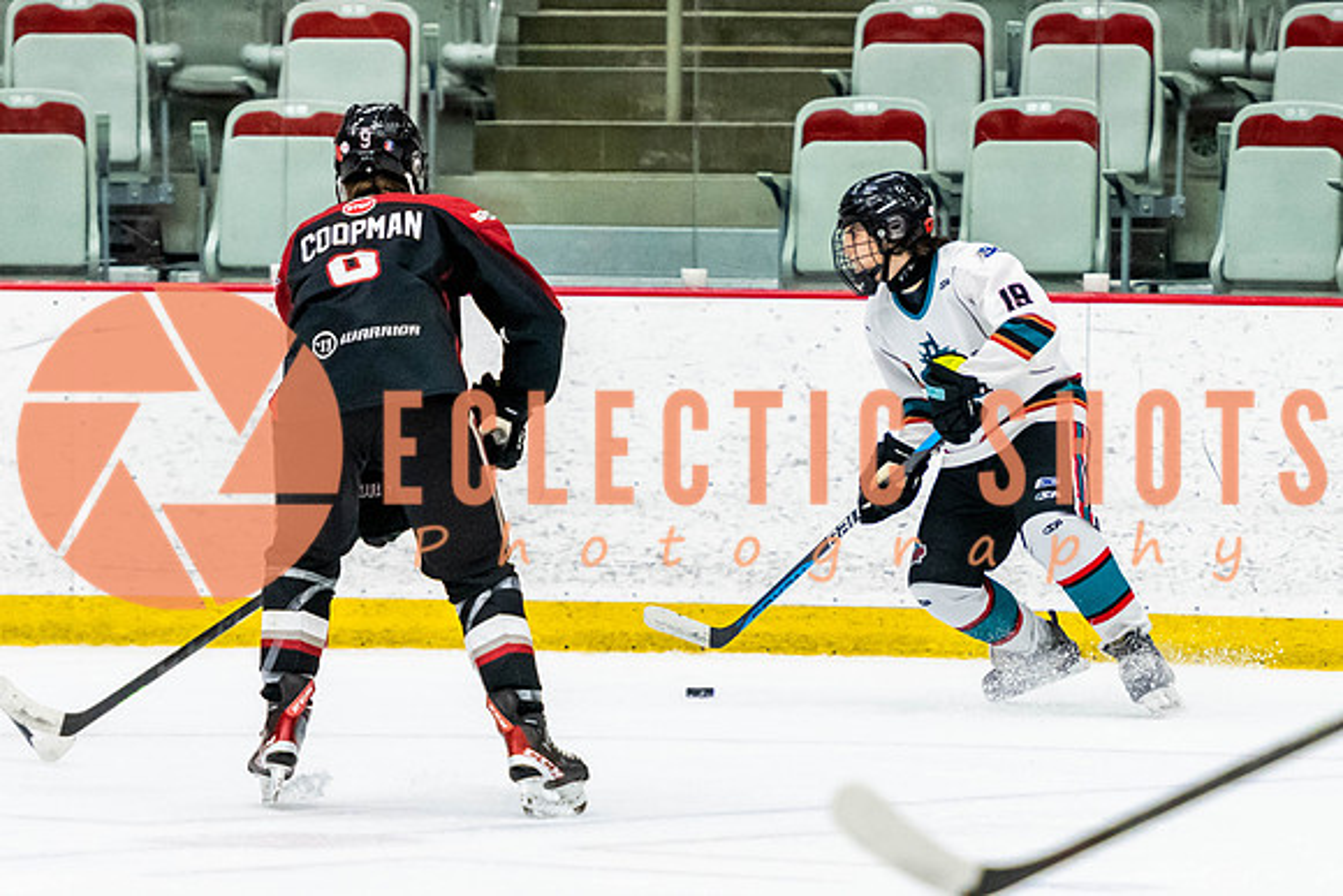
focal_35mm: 349
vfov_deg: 3.9
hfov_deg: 5.9
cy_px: 483
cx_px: 949
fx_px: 13012
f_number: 2.8
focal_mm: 165
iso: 3200
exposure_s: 1/640
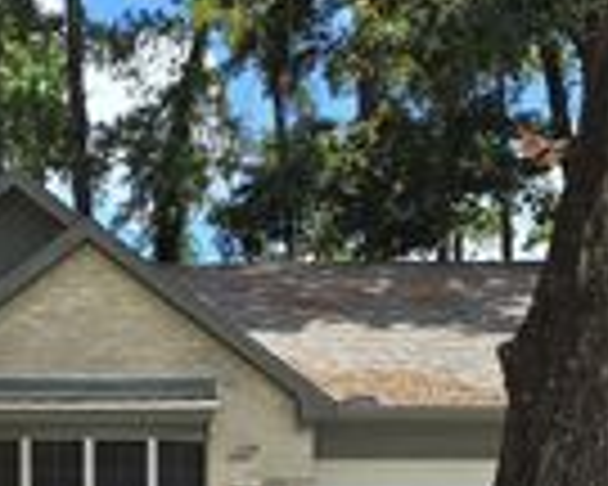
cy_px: 461
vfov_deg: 18.1
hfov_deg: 22.3
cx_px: 23
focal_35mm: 83
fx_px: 1494
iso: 12
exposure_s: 1/424
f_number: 1.7
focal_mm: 6.3
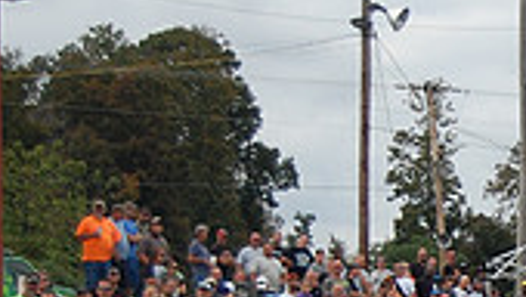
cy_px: 415
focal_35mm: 214
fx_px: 2988
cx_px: 715
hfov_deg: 9.8
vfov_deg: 5.6
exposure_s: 1/1000
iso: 320
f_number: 5
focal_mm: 40
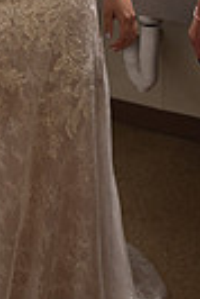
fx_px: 673
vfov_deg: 22.1
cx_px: 54
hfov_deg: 16.8
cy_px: -103
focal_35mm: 81
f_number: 3.5
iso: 200
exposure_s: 1/160
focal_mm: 24
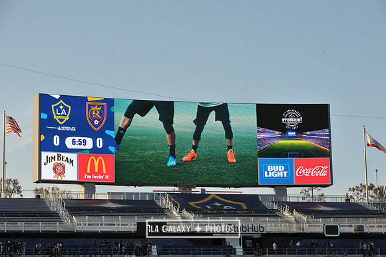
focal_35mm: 105
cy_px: 128
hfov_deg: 19.5
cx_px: 193
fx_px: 1125
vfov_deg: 13.0
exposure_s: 1/400
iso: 400
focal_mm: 105
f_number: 10
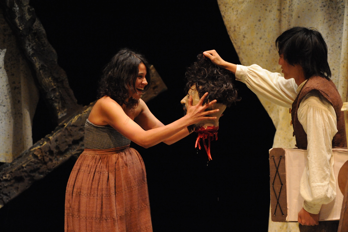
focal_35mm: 110
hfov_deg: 18.6
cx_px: 174
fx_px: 1063
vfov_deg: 12.4
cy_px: 116
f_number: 4.5
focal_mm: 110
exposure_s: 1/125
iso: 6400
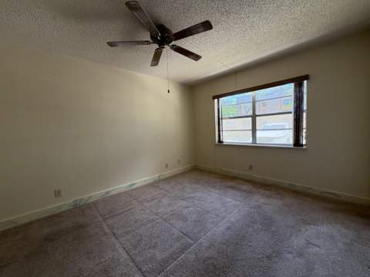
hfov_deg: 102.1
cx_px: 185
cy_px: 138
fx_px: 149
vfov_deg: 85.6
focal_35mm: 14
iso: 250
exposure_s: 1/121
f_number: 2.2
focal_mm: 2.22
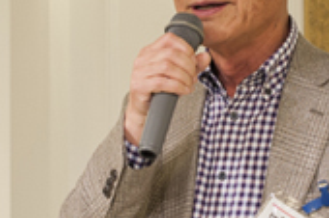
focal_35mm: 132
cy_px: 87
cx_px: 217
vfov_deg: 10.4
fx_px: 1205
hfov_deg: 15.5
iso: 560
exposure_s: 1/100
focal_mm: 35
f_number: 5.6
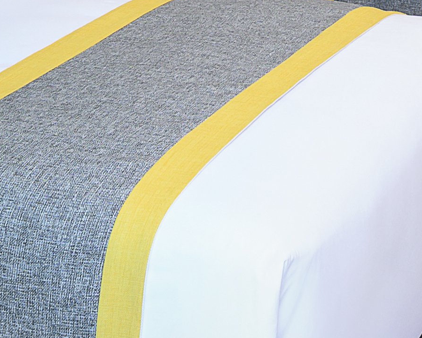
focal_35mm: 120
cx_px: 400
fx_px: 1499
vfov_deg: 12.5
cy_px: -98
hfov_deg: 15.8
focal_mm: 19
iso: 320
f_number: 8
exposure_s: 1/15
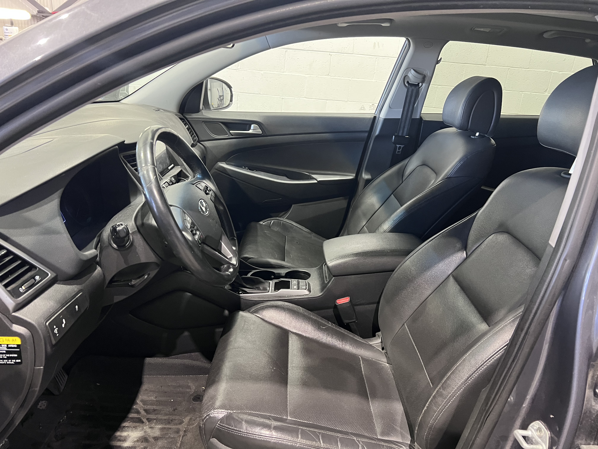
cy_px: 224
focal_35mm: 26
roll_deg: -4.3
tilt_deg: -19.6
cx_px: 299
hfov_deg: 67.3
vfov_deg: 53.1
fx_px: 449
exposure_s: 1/60
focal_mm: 5.7
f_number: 1.5
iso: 500
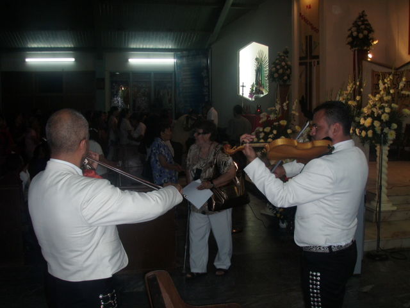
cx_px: 205
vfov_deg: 37.7
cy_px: 154
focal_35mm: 38
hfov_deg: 49.0
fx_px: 450
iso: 125
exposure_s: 1/30
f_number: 3.5
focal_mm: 6.7
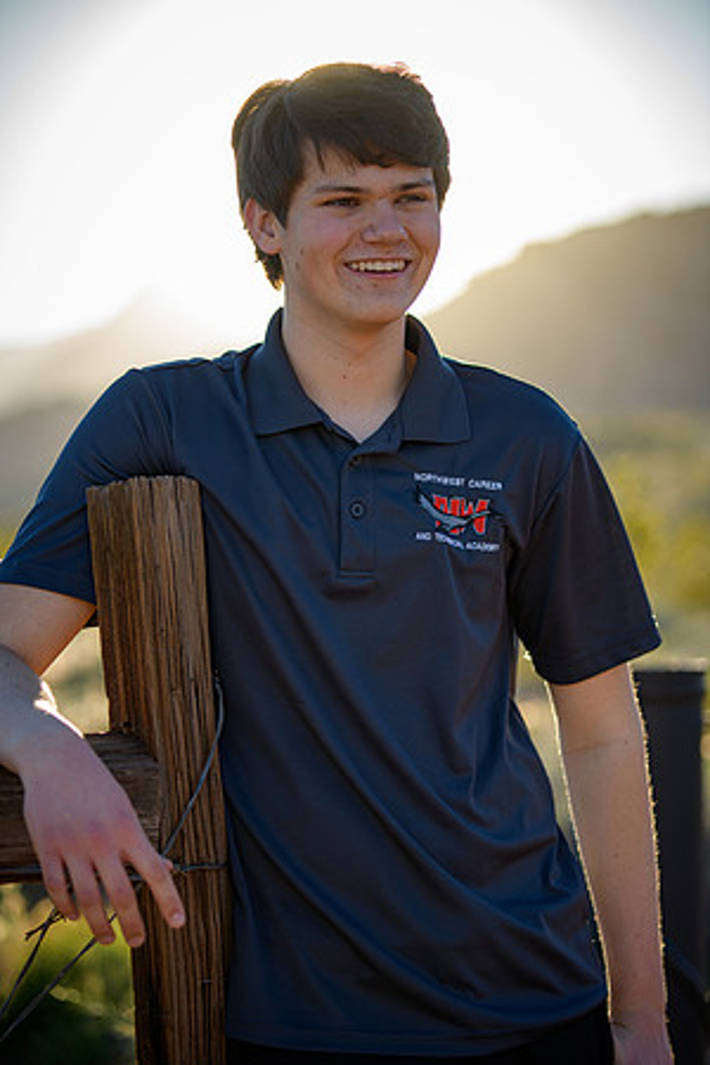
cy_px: 532
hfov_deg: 14.4
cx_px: 355
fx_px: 2810
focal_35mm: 95
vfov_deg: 21.5
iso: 250
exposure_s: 1/1250
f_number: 2.8
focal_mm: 95
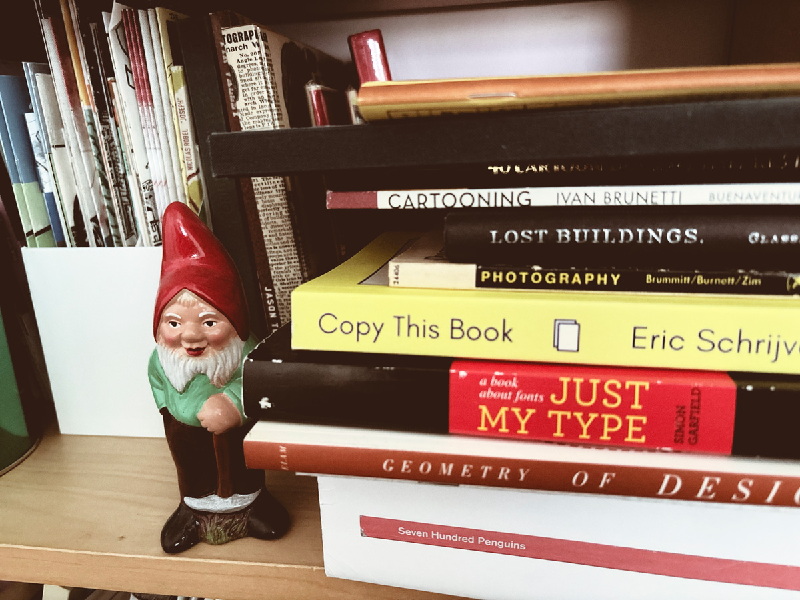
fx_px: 601
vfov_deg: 53.1
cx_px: 400
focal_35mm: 26
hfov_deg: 67.3
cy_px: 300
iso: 1000
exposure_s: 1/17
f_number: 1.6
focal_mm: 5.96
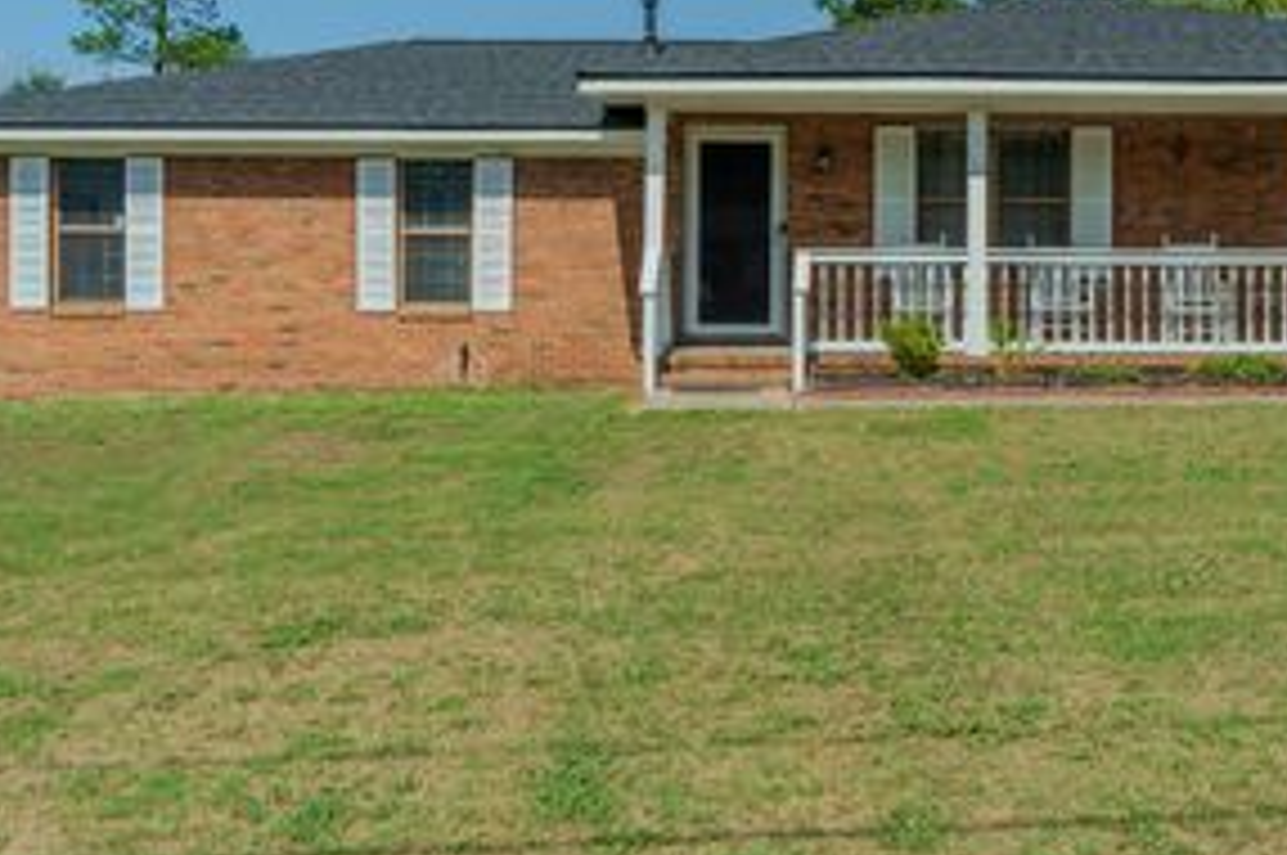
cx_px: 796
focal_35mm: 42
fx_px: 1500
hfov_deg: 46.1
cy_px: 295
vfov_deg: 31.6
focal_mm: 24
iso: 320
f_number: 11
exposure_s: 1/400
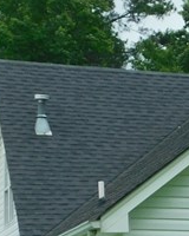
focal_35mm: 180
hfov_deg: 7.8
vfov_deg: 10.7
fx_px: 1259
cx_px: 495
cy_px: 219
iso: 125
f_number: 3.5
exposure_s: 1/1000
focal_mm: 6.3
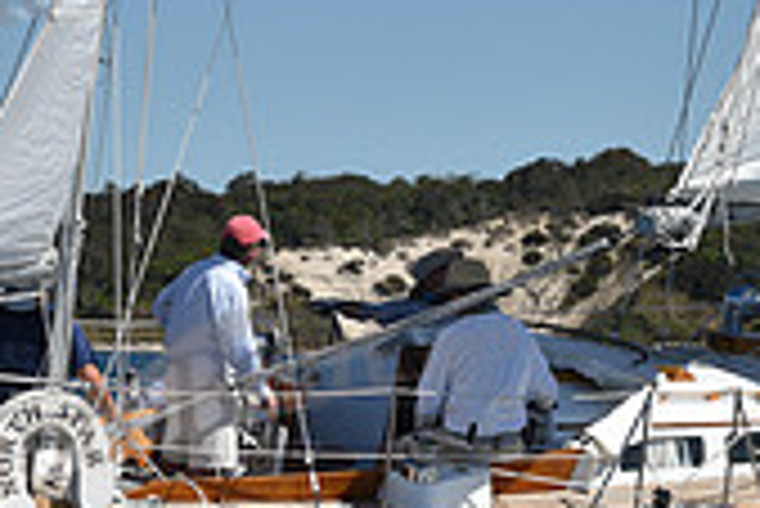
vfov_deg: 5.7
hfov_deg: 8.5
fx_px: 5071
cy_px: 106
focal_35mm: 240
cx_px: 756
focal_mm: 70
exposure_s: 1/1250
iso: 250
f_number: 9
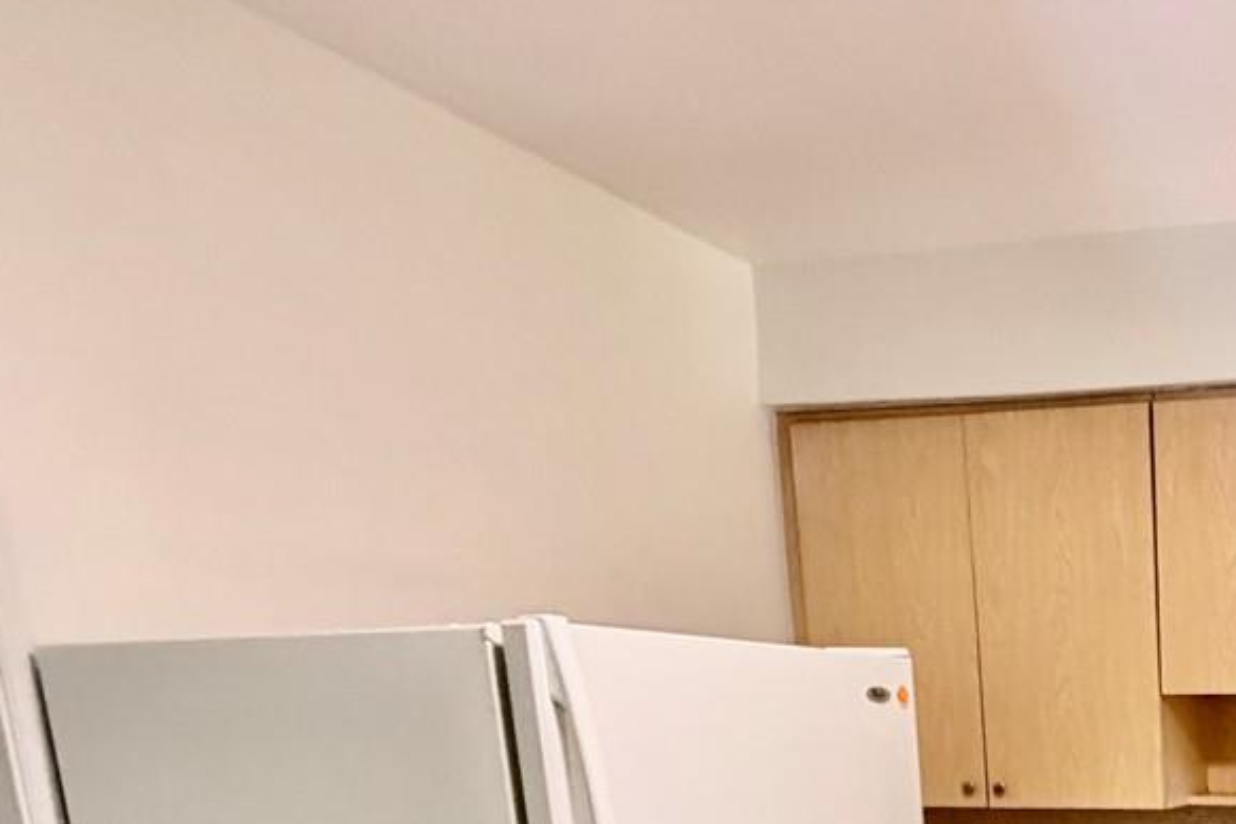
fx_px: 1373
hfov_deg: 40.2
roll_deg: -2.0
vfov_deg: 28.4
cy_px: 1024
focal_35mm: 40
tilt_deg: -14.0
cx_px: 1327
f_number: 2.2
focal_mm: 2.22
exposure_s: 1/60
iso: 320
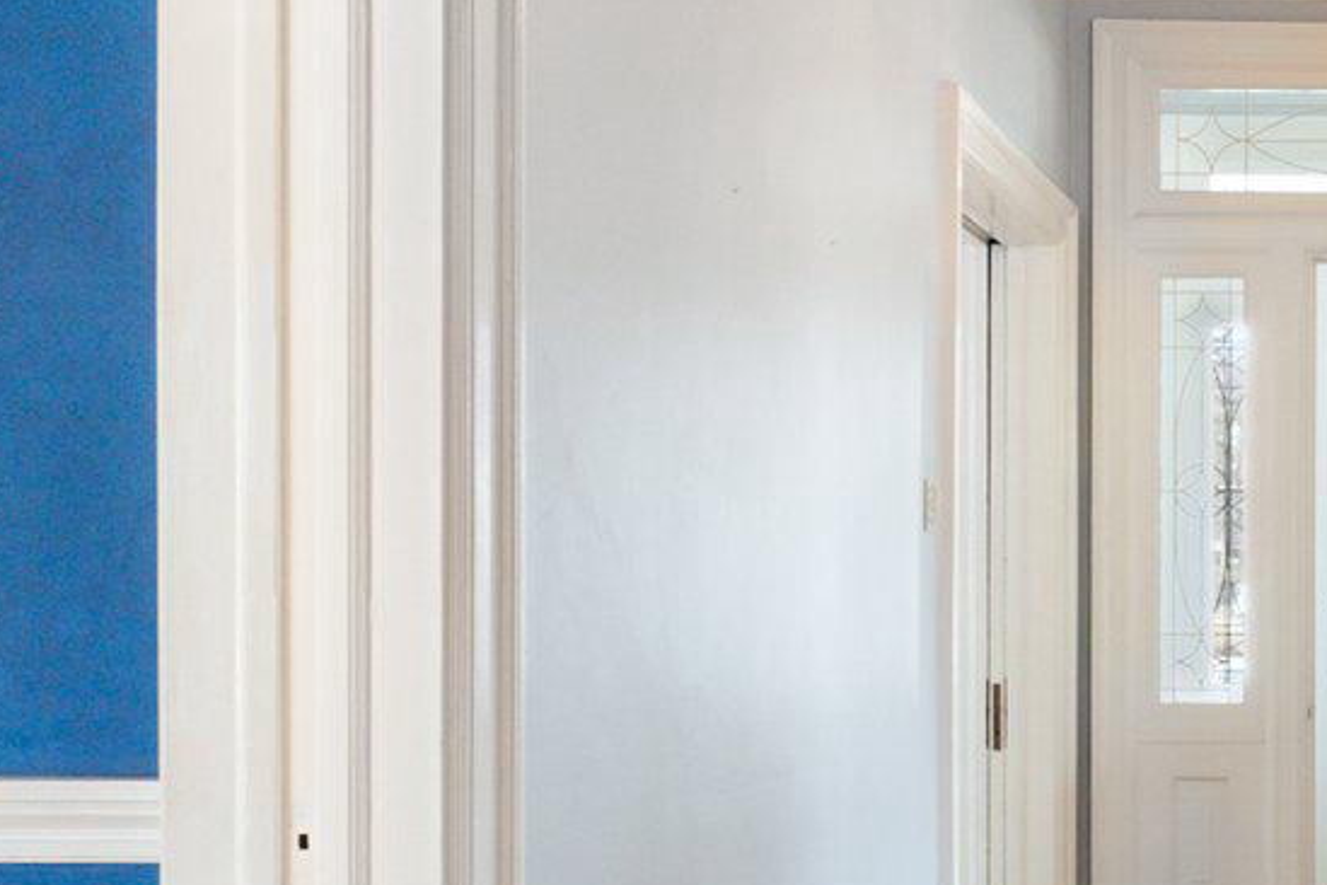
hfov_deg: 30.9
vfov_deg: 24.2
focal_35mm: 56
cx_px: 1530
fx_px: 2064
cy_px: 521
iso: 800
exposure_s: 1/400
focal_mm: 10
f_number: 8
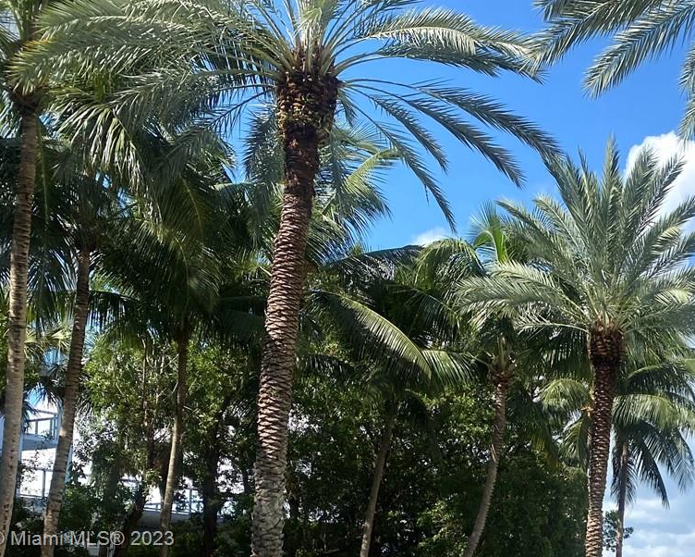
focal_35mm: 54
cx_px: 618
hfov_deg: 33.0
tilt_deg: +4.1
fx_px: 1111
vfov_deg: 26.8
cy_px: 540
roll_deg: -1.5
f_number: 1.8
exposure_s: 1/2625
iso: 32
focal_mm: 4.25
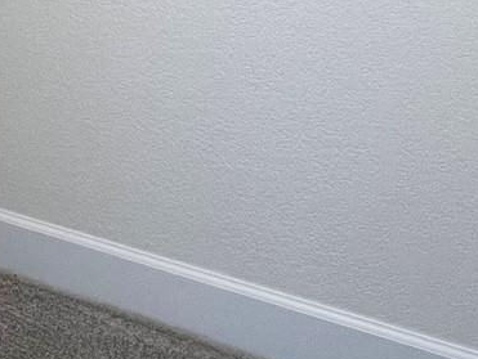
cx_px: -33
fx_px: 774
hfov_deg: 31.0
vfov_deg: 21.4
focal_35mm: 56
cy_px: -199
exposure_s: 1/120
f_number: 1.8
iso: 125
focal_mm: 1.57
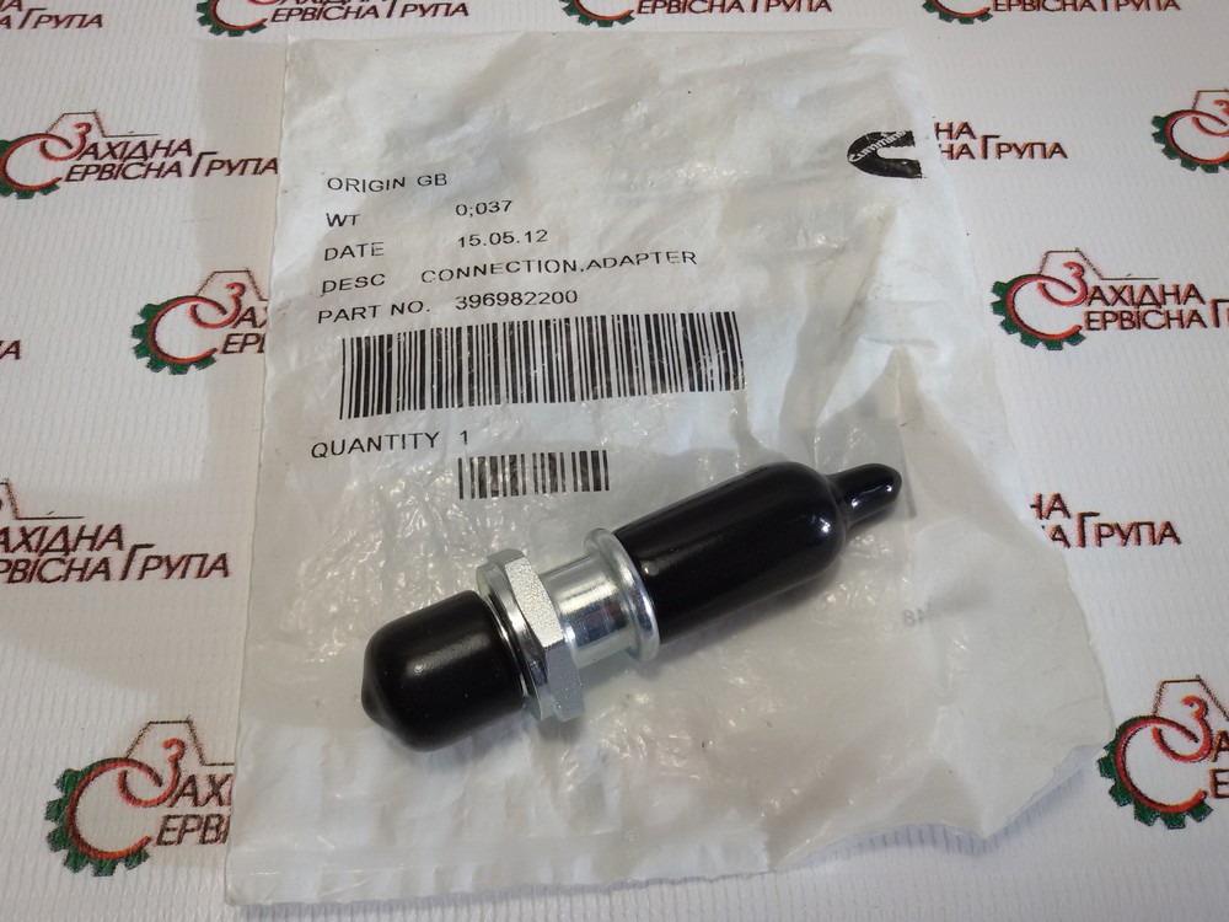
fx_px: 1101
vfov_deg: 45.4
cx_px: 614
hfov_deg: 58.4
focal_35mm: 31
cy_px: 461
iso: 40
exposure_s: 1/100
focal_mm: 2.93
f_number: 2.4
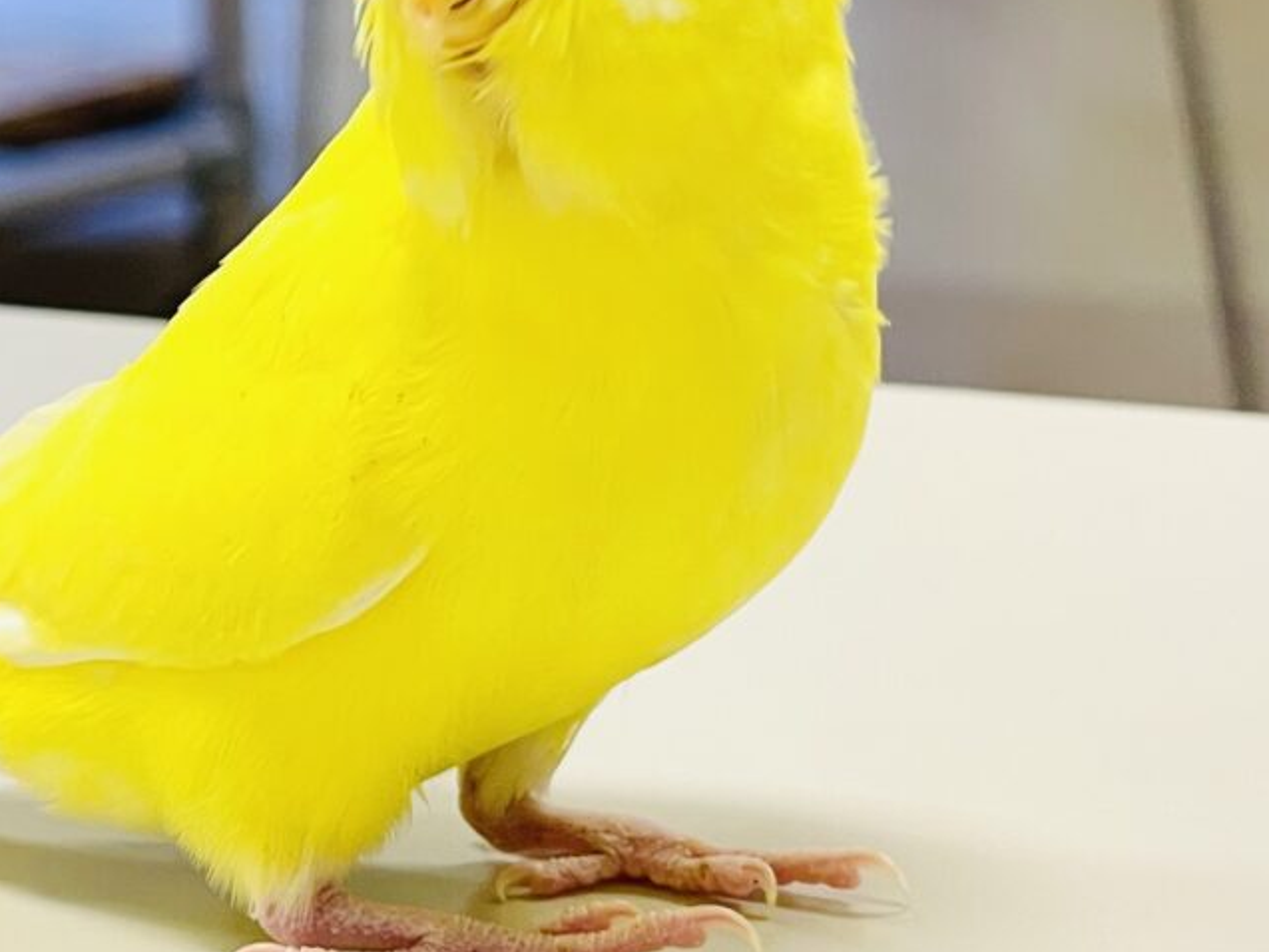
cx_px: 269
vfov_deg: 15.1
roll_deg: +3.1
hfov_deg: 19.8
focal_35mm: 98
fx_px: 3593
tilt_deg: -8.5
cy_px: 358
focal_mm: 6
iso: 64
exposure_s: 1/99
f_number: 2
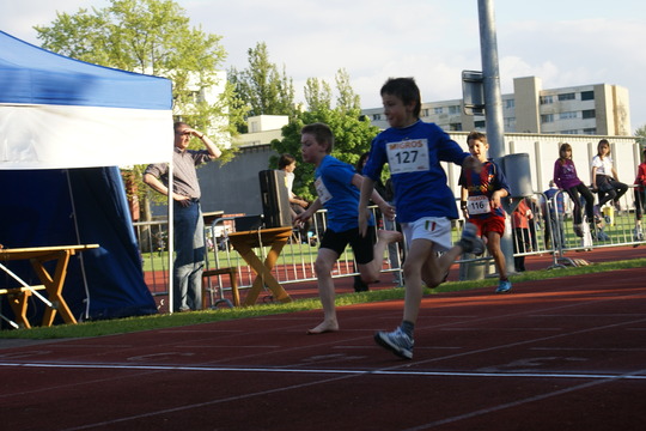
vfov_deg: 18.2
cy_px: 216
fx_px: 1346
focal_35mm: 75
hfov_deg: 27.0
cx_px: 323
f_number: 6.3
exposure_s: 1/200
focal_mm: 50
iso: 100
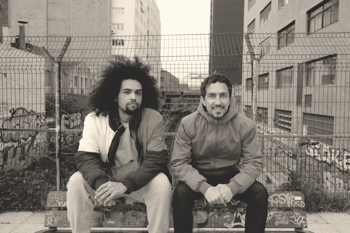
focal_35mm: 31
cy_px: 116
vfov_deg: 42.3
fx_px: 301
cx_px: 175
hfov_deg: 60.3
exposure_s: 1/420
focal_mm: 20.5
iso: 400
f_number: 5.6
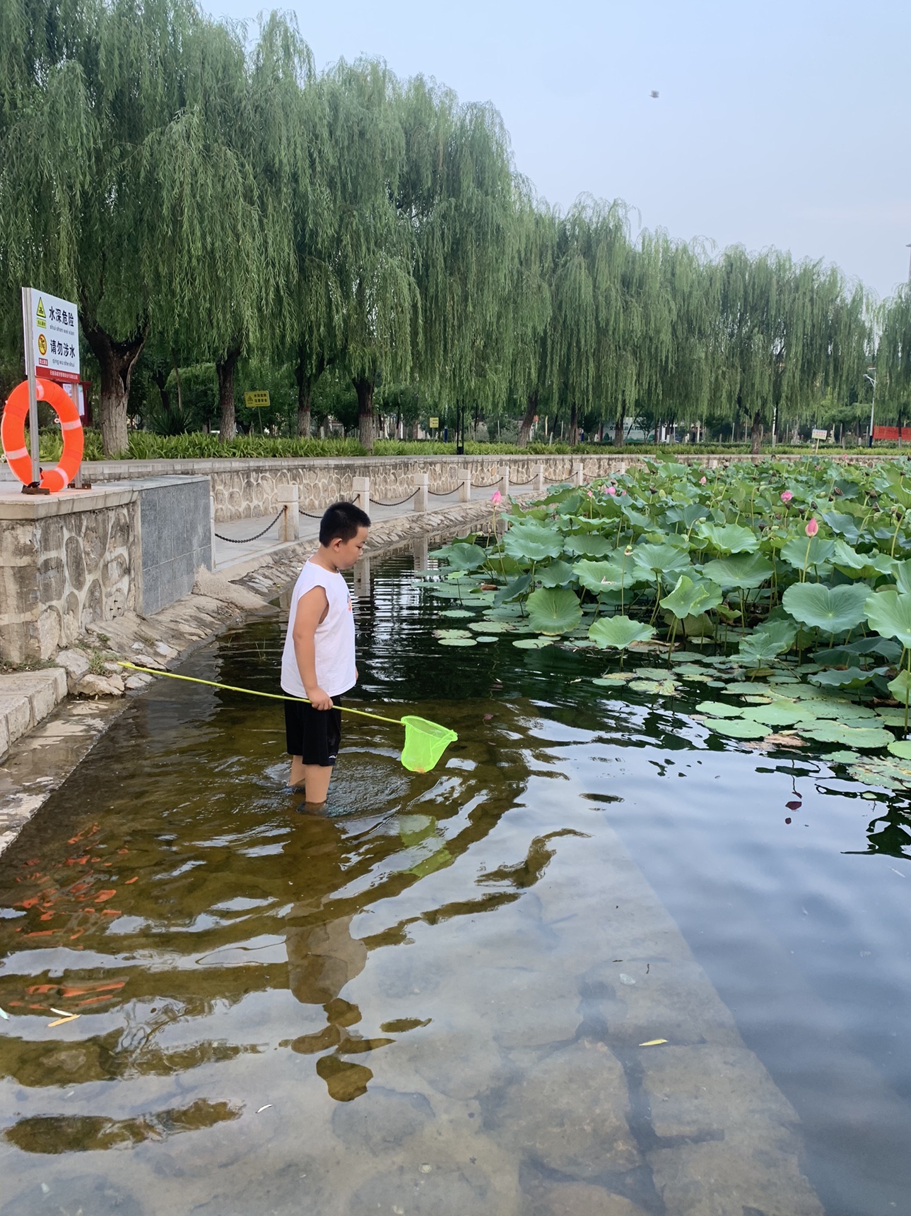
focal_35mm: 27
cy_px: 615
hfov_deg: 51.3
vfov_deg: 65.3
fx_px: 948
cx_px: 473
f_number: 1.8
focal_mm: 4.25
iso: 40
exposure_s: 1/122
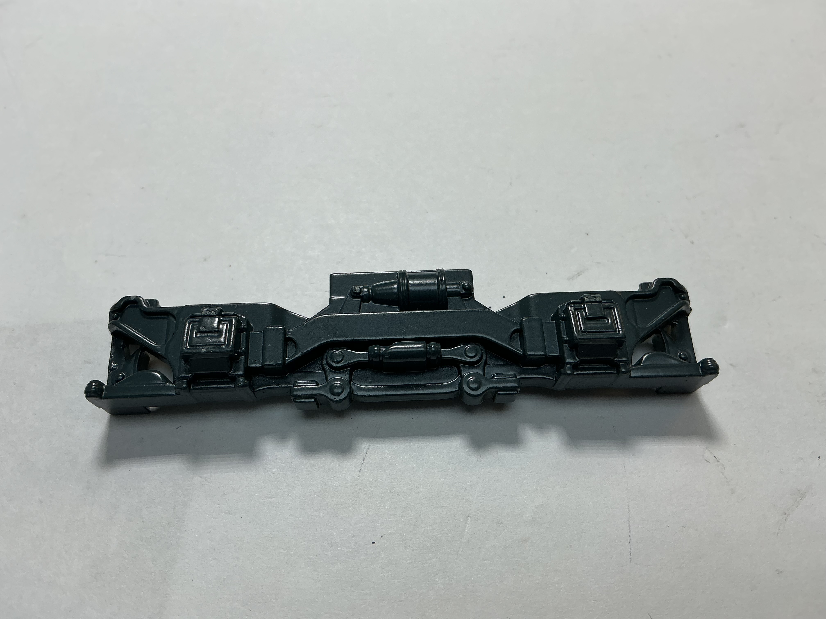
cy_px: 310
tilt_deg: -57.8
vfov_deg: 48.2
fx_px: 692
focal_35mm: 29
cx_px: 413
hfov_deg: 61.7
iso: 20
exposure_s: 1/197
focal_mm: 3
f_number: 1.8
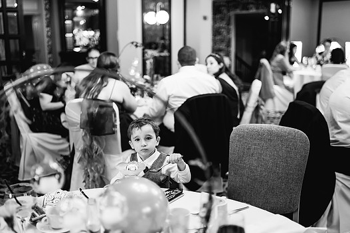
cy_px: 124
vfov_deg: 34.2
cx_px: 167
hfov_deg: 49.5
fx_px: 379
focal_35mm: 39
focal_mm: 35
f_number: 1.4
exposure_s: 1/250
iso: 1600
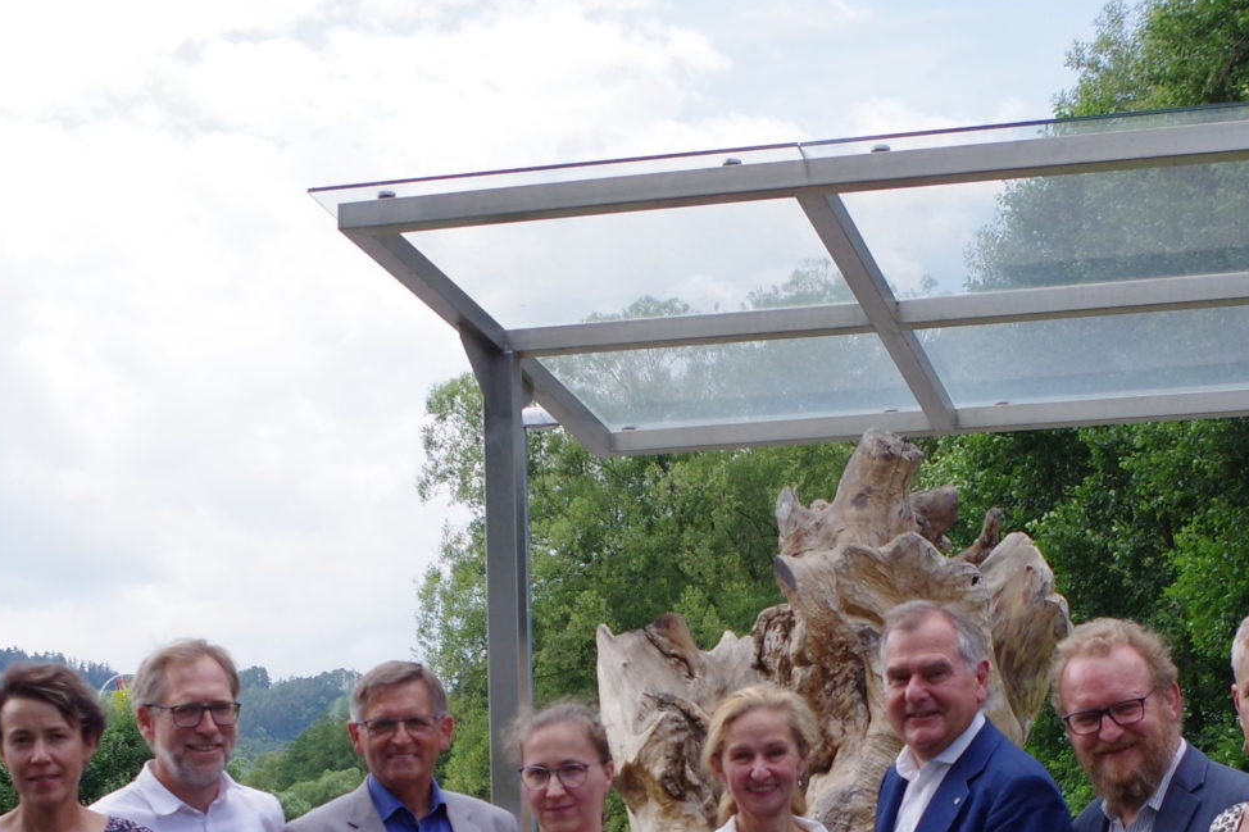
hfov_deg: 28.5
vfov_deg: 18.7
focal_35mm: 71
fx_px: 2463
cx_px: 664
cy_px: 830
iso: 400
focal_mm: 18
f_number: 5.6
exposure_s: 1/1000
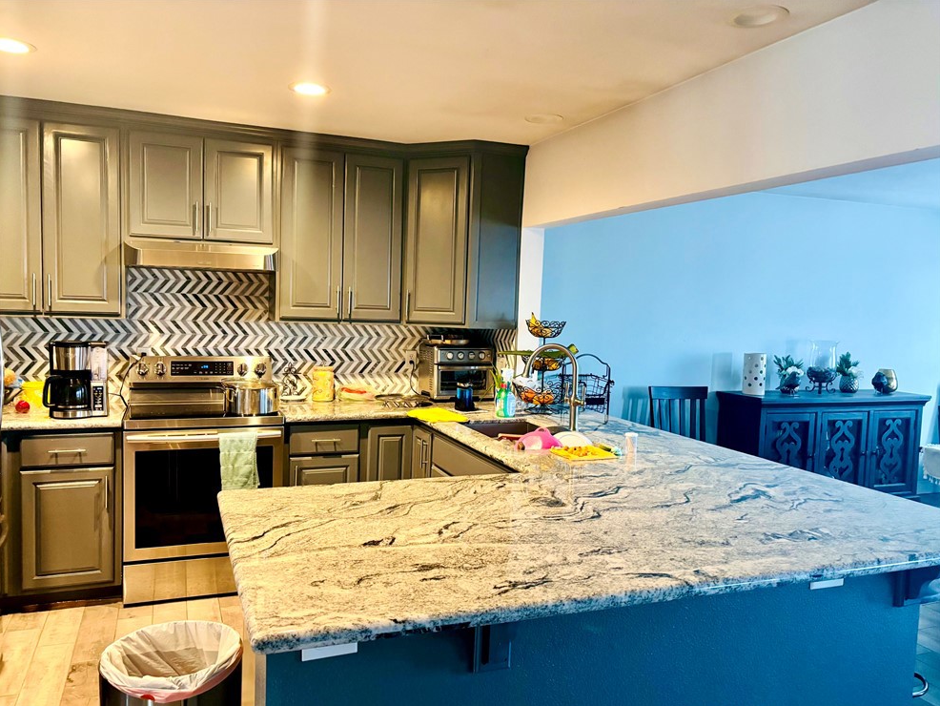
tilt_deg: -4.3
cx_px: 456
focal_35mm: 27
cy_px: 364
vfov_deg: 51.4
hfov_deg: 65.3
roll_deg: -1.9
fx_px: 733
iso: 500
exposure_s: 1/60
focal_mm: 5.96
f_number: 1.6
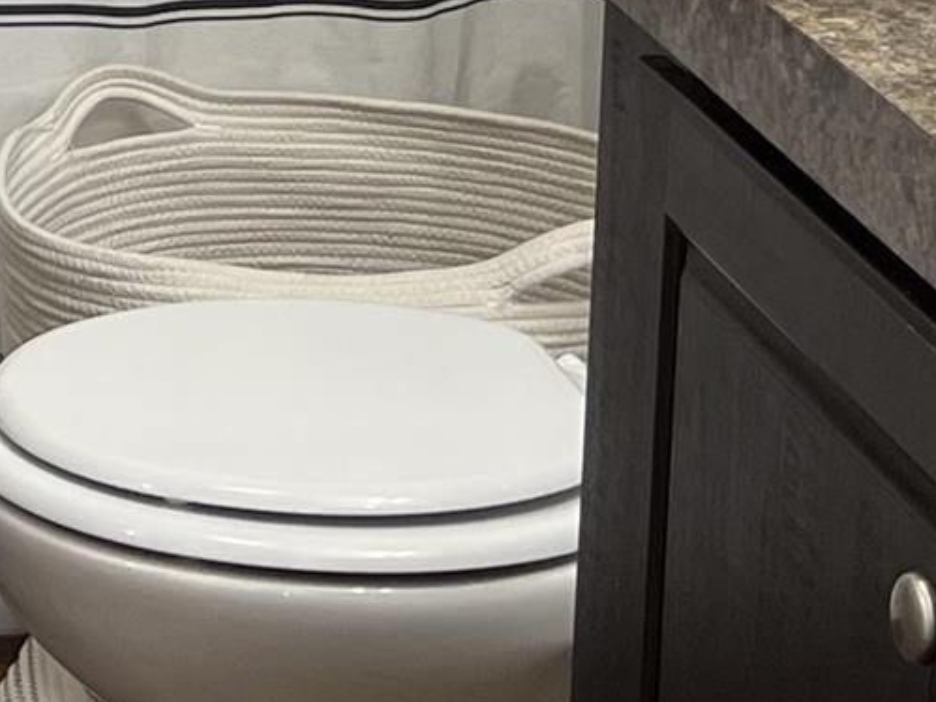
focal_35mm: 160
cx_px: -473
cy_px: -520
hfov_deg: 11.8
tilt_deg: -10.3
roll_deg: -1.4
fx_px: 4325
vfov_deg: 8.9
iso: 80
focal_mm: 5.7
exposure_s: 1/60
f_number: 1.5
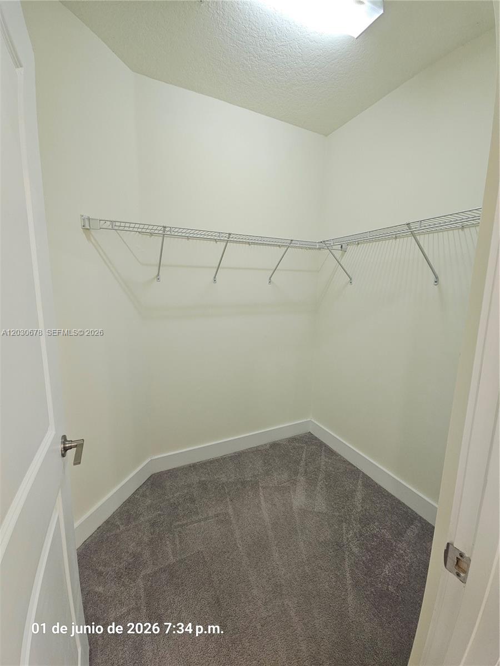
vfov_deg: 106.2
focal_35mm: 13
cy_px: 333
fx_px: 250
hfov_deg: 89.9
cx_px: 250
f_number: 2.2
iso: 250
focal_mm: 2.2
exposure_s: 1/60
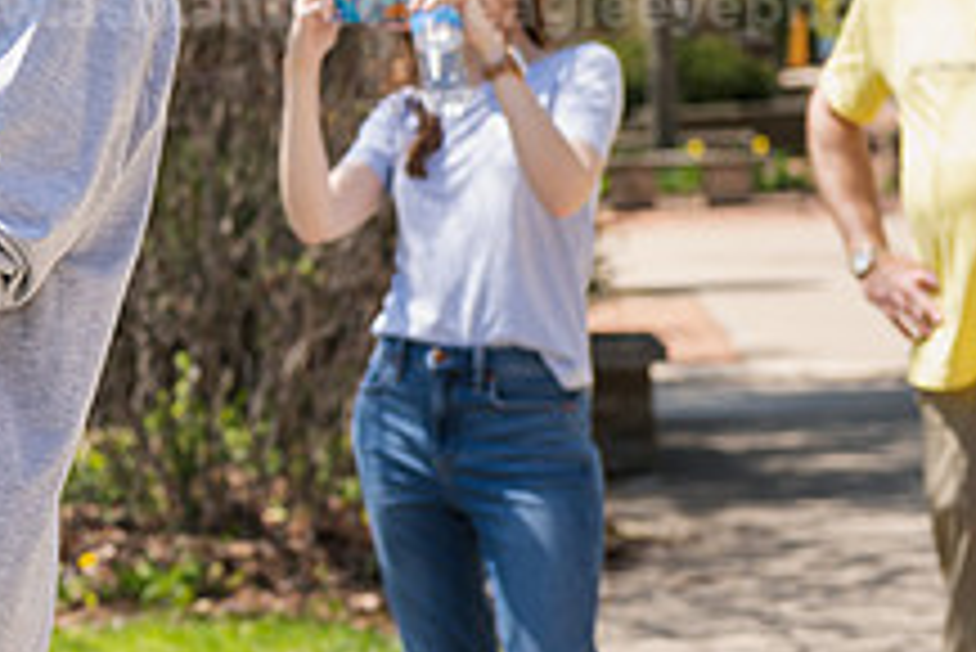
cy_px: 101
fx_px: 4341
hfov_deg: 12.4
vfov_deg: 8.6
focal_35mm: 160
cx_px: -310
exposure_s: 1/400
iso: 125
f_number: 4.5
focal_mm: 60
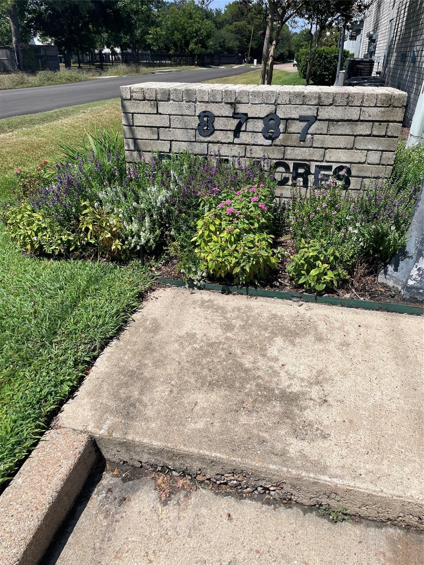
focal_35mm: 26
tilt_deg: -25.7
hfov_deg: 53.1
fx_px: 425
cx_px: 212
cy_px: 282
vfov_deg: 67.3
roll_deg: +1.8
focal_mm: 4.2
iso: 32
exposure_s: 1/4292
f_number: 1.6
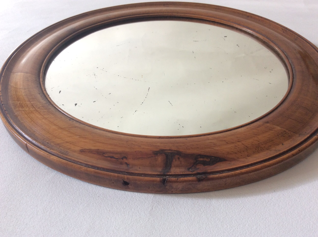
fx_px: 294
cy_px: 118
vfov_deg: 44.1
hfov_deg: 56.9
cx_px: 159
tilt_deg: -37.0
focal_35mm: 32
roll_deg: +2.6
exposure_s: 1/25
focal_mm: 3.3
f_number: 2.4
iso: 50
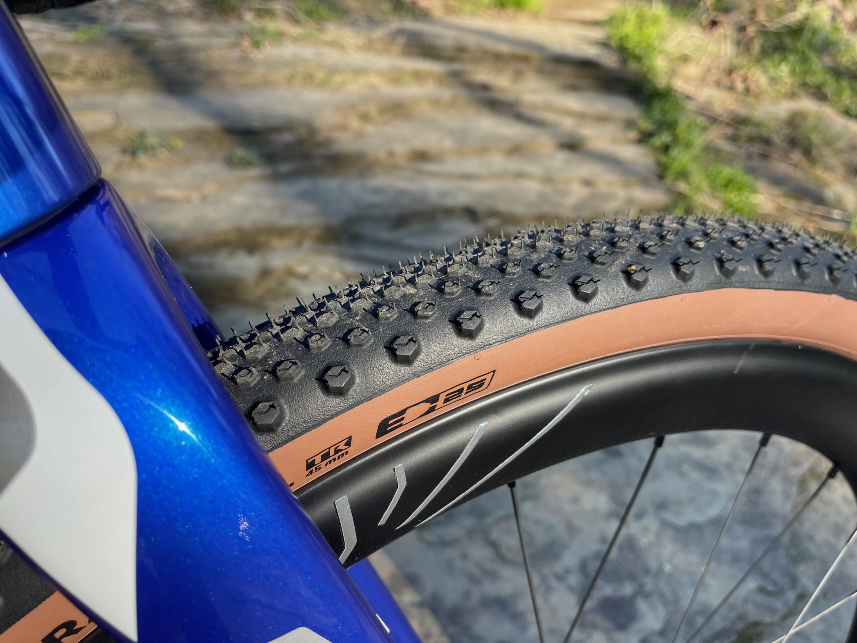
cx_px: 428
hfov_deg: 69.4
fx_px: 619
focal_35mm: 25
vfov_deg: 54.9
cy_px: 322
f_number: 1.6
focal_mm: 5.1
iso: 32
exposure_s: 1/432
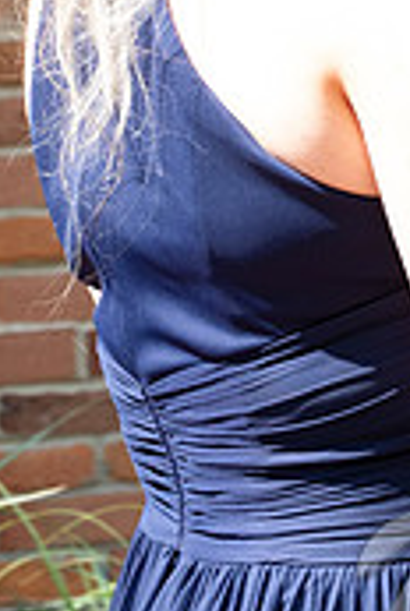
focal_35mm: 251
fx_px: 4271
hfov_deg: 5.4
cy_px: 210
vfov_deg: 8.2
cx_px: 788
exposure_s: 1/200
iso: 250
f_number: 5.6
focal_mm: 50
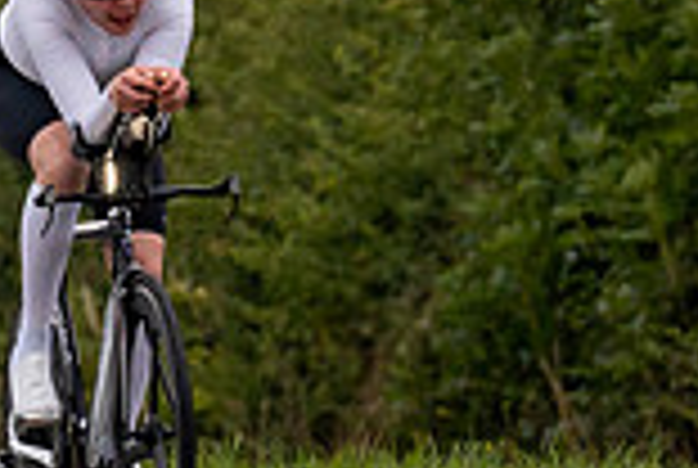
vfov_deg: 1.8
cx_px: 160
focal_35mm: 783
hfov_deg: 2.6
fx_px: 15211
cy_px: 102
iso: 1600
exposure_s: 1/800
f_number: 3.5
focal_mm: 173
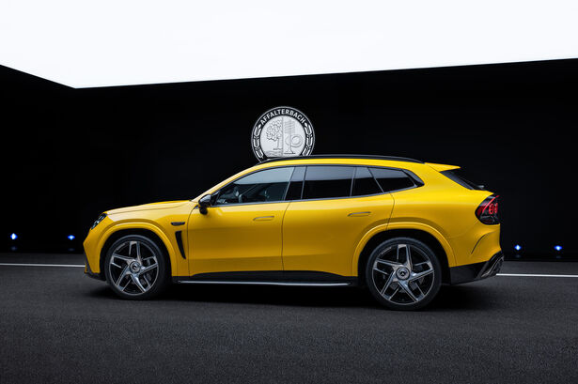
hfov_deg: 55.8
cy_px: 192
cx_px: 289
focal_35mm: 34
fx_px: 545
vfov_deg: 38.8
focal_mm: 34
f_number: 8
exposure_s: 1/8
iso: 100
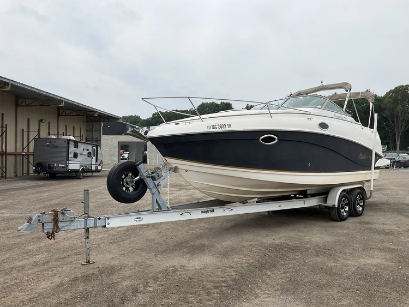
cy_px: 154
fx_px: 343
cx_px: 204
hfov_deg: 61.6
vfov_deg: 48.3
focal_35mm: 29
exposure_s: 1/2320
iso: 25
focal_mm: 3
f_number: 1.8
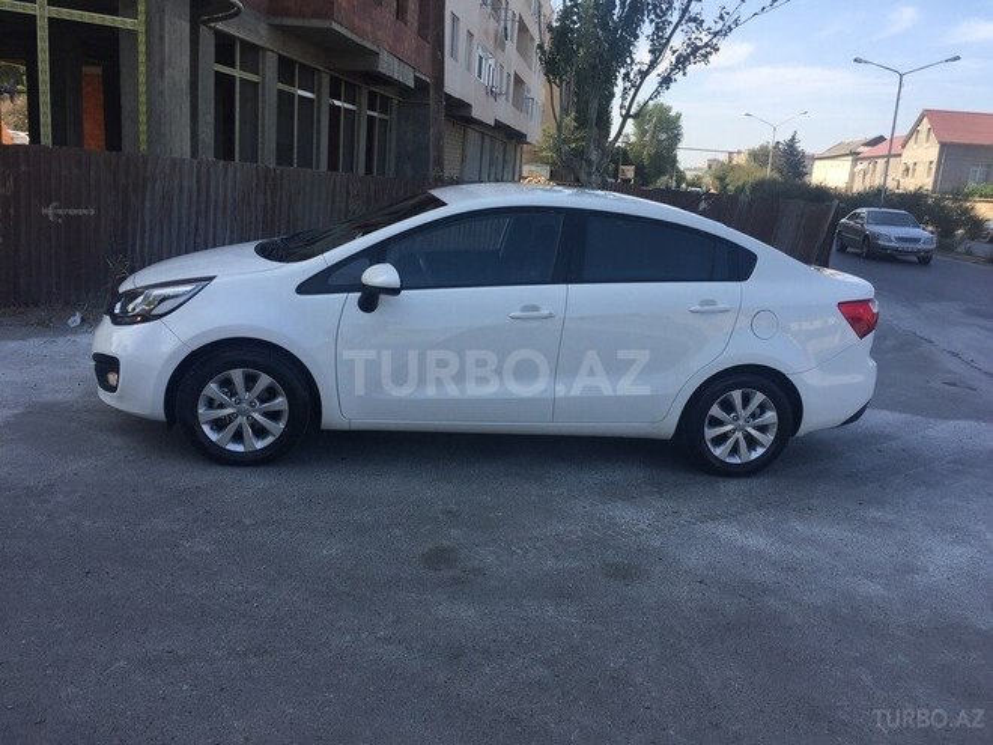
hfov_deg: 61.7
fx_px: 832
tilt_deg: -11.9
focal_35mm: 29
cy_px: 372
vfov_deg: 48.2
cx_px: 496
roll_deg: -5.6
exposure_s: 1/1099
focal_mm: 4.15
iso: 32
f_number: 2.2
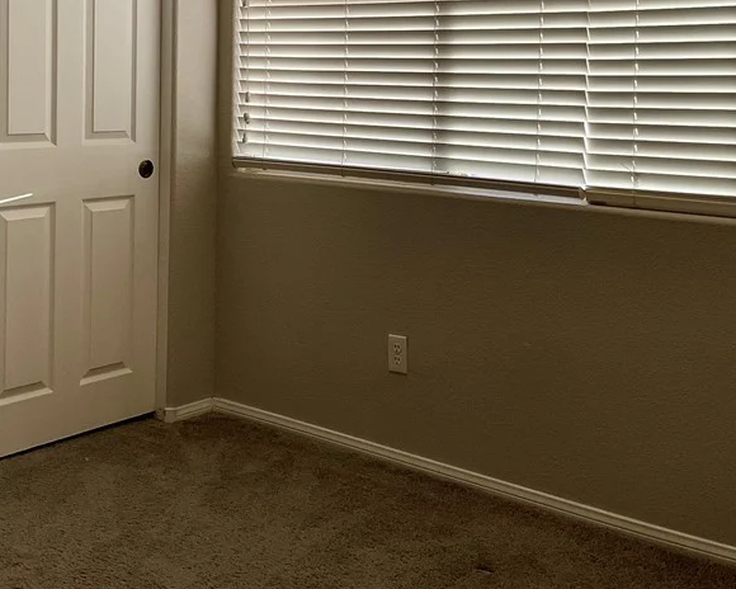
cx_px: 312
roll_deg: -1.1
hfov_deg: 37.3
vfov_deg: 29.6
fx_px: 1089
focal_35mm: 50
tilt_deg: -2.7
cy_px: 117
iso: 40
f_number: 1.8
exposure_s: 1/60
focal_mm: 3
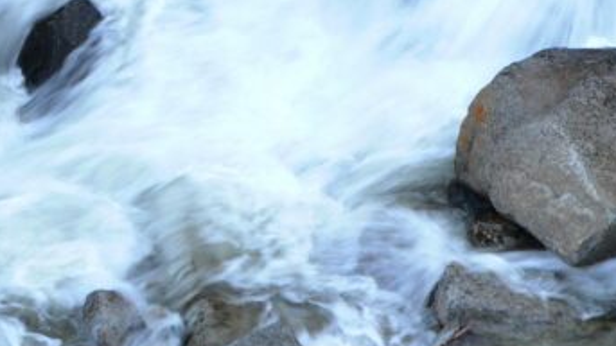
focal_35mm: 139
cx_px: 424
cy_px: -36
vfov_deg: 8.7
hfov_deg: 15.4
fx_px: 2271
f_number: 8
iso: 100
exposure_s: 1/8
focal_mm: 9.4
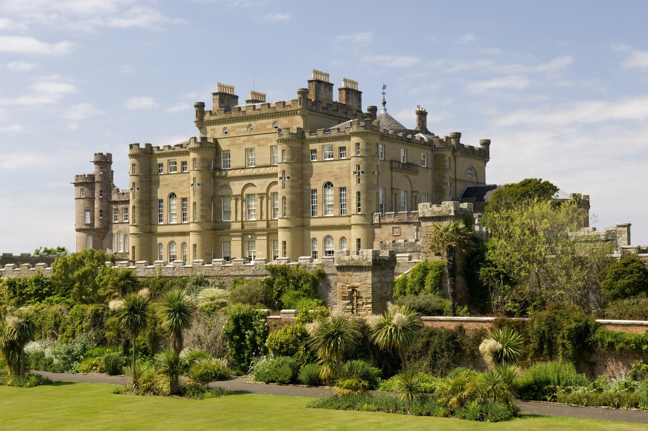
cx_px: 324
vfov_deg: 23.7
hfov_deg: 35.1
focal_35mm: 57
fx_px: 1025
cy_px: 216
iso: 100
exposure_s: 1/125
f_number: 5.6
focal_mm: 38
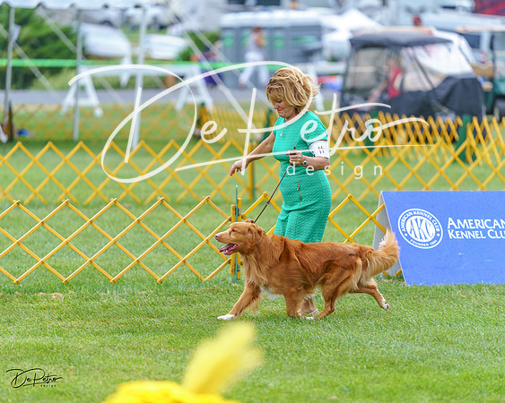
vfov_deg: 6.9
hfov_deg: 8.6
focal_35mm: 225
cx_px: 252
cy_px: 202
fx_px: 3365
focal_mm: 200
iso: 640
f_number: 2.8
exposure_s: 1/640
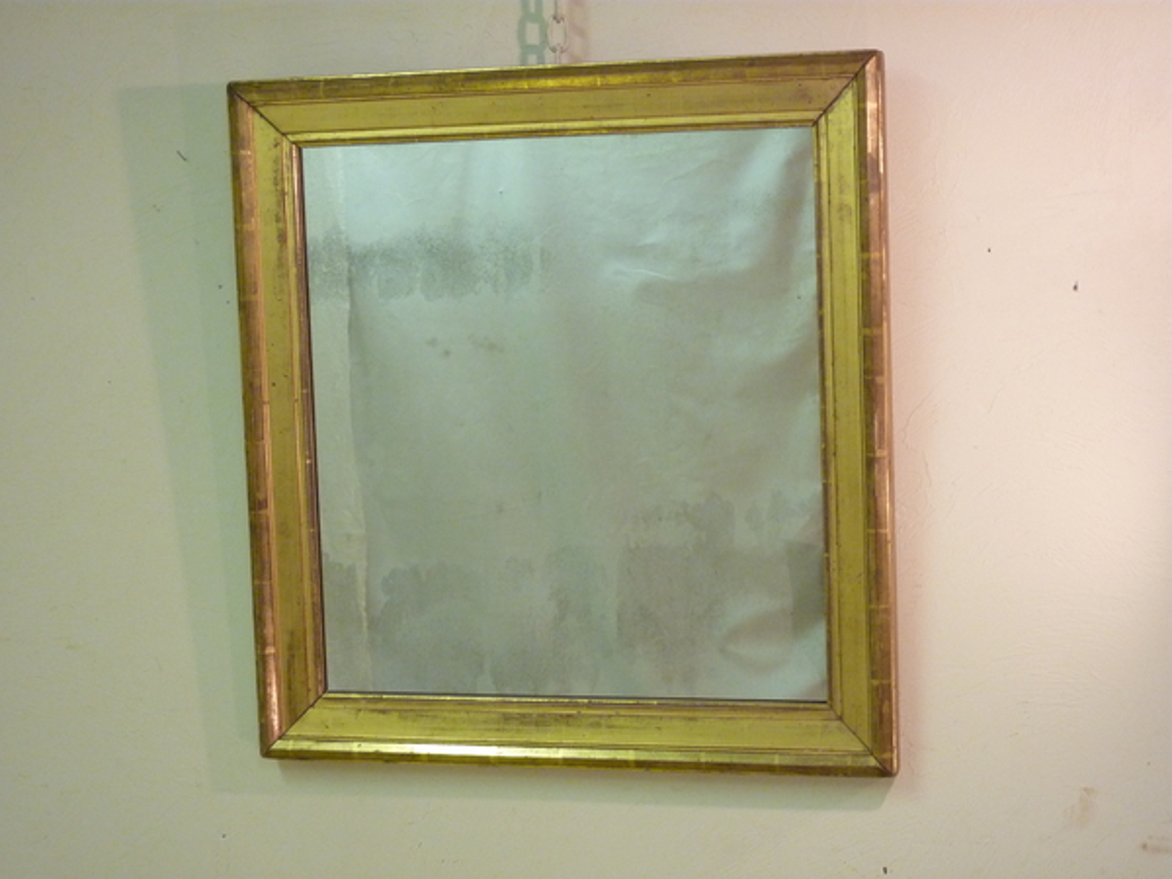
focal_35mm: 63
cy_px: 440
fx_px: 2133
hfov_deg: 30.7
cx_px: 586
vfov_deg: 23.3
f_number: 4
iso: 400
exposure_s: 1/25
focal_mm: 10.3
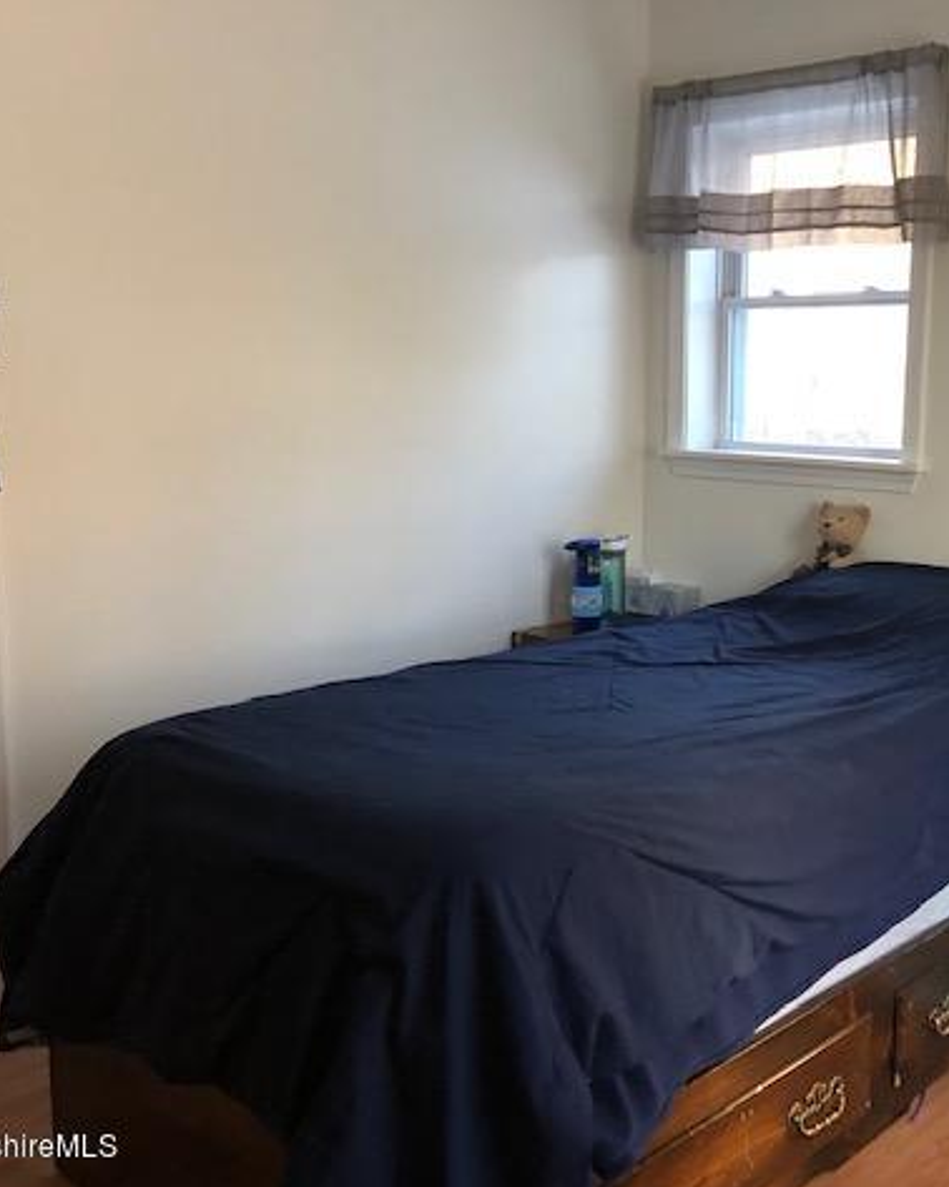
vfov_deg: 49.1
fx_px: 1300
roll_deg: +0.0
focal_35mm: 37
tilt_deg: -9.0
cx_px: 713
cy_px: 595
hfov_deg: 39.0
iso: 50
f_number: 1.8
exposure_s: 1/15
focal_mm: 3.99
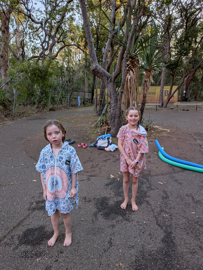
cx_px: 102
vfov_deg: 71.6
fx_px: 188
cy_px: 135
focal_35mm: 24
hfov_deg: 56.8
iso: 23
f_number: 1.7
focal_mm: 4.53
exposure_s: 1/583
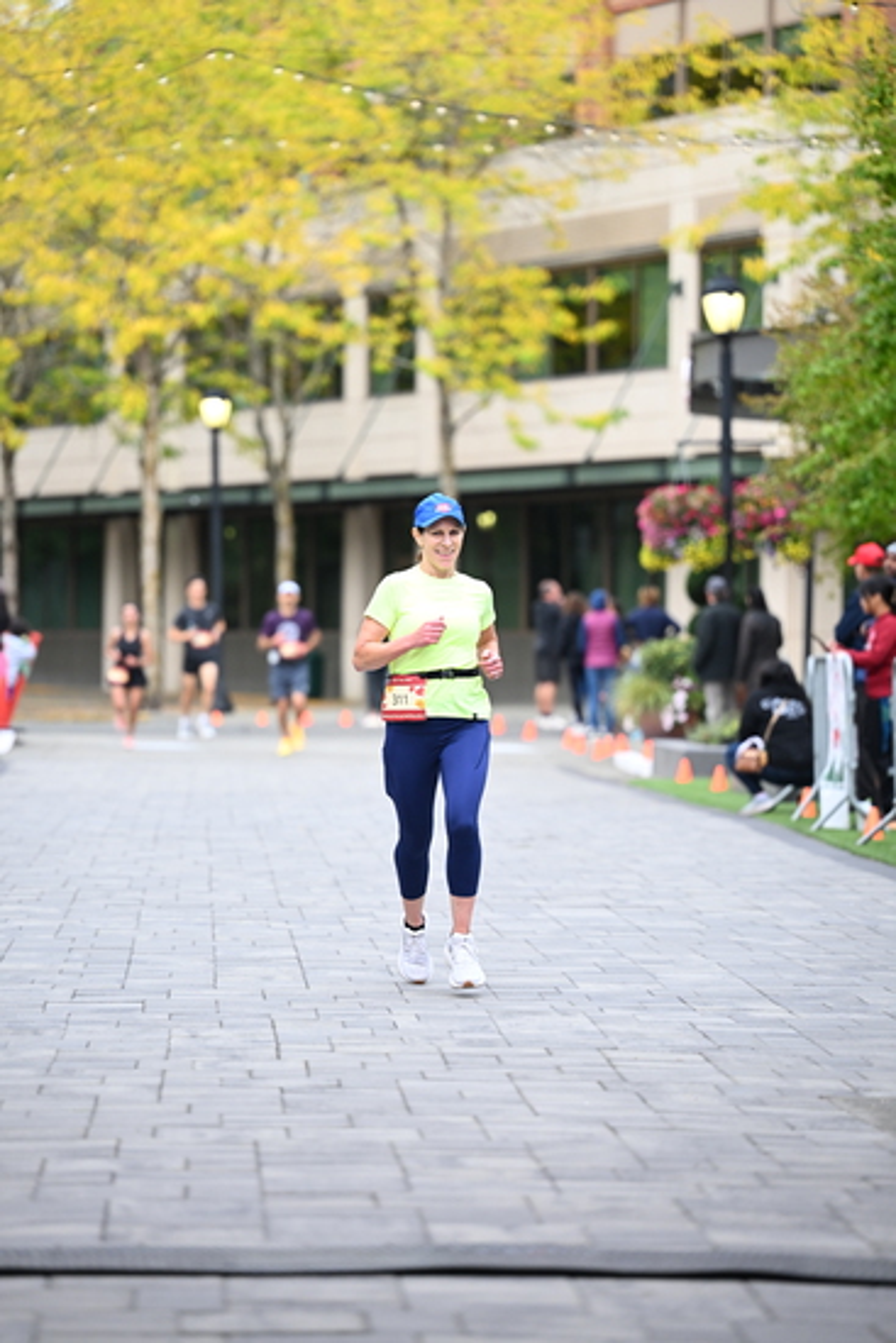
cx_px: 448
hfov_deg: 9.5
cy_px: 672
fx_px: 5410
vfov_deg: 14.1
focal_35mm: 145
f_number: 2.8
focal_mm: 145
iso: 1000
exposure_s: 1/1600
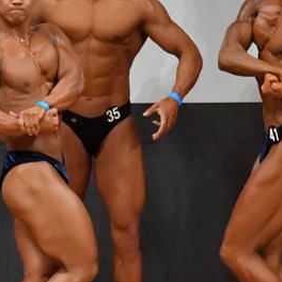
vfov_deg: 2.5
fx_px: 6562
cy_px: 138
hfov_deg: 2.5
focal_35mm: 712
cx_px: 2
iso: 8000
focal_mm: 190
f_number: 5.6
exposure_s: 1/400
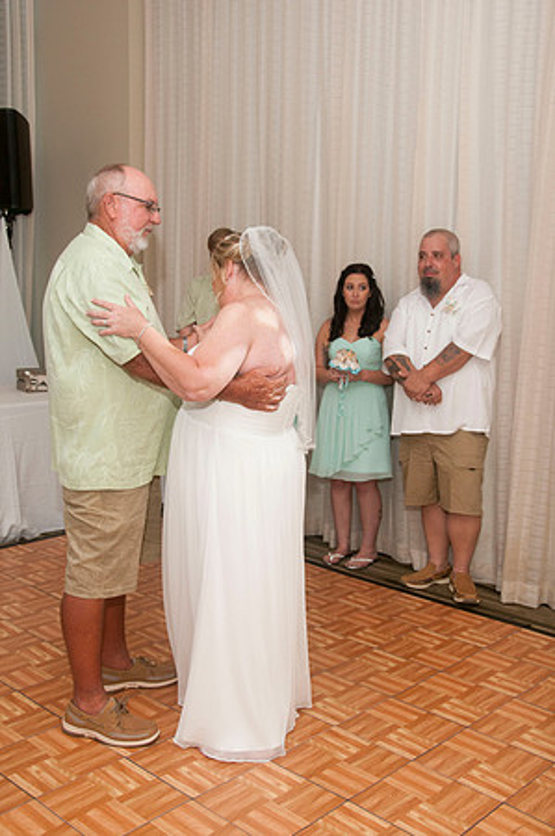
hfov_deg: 34.1
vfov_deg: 49.6
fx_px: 904
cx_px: 278
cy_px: 418
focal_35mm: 39
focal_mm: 26
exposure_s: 1/250
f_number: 5.6
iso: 400
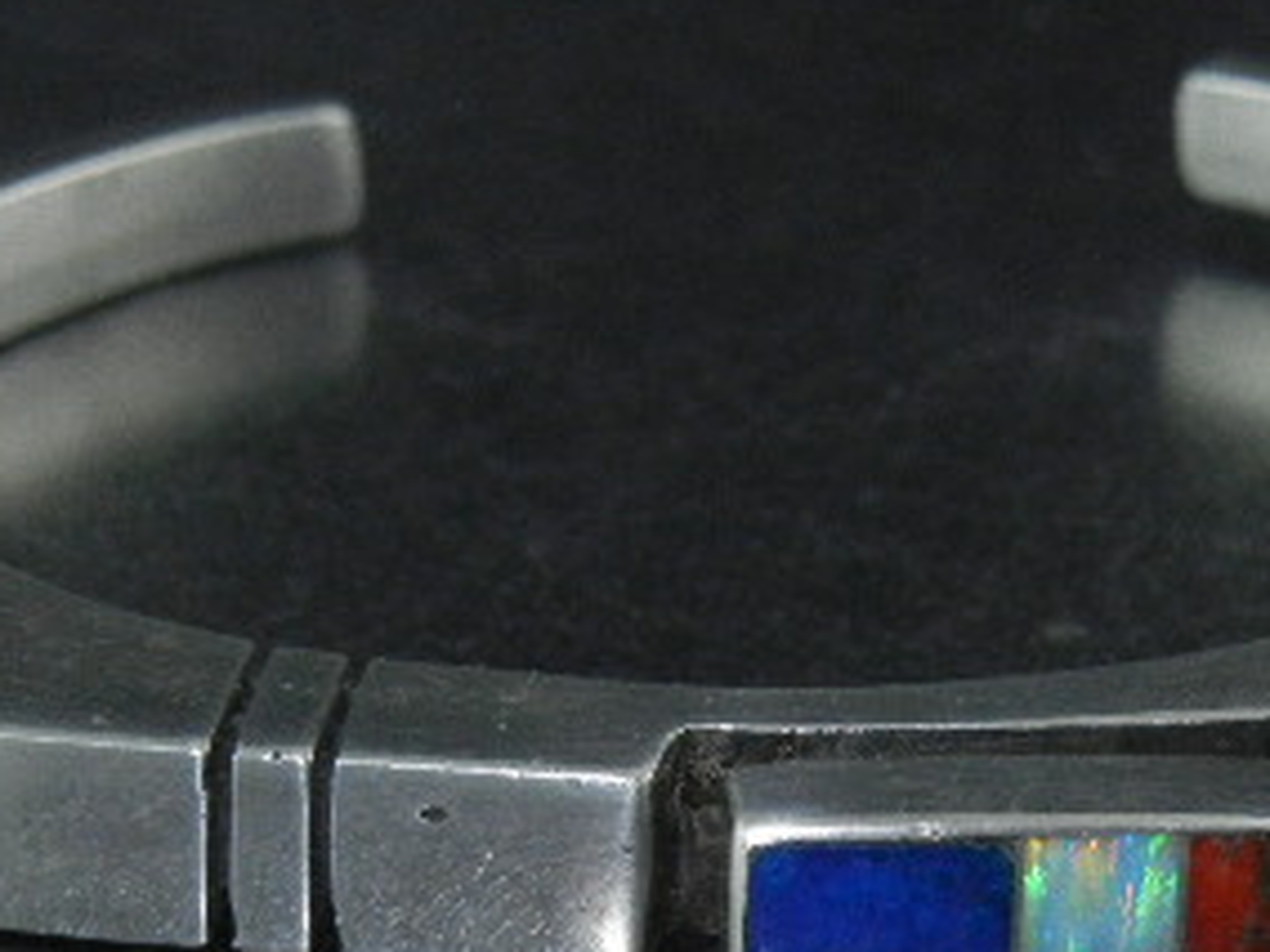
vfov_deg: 9.7
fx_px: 5613
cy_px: 688
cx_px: 742
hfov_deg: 12.9
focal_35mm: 153
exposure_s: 1/30
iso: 800
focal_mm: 12.2
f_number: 8.2
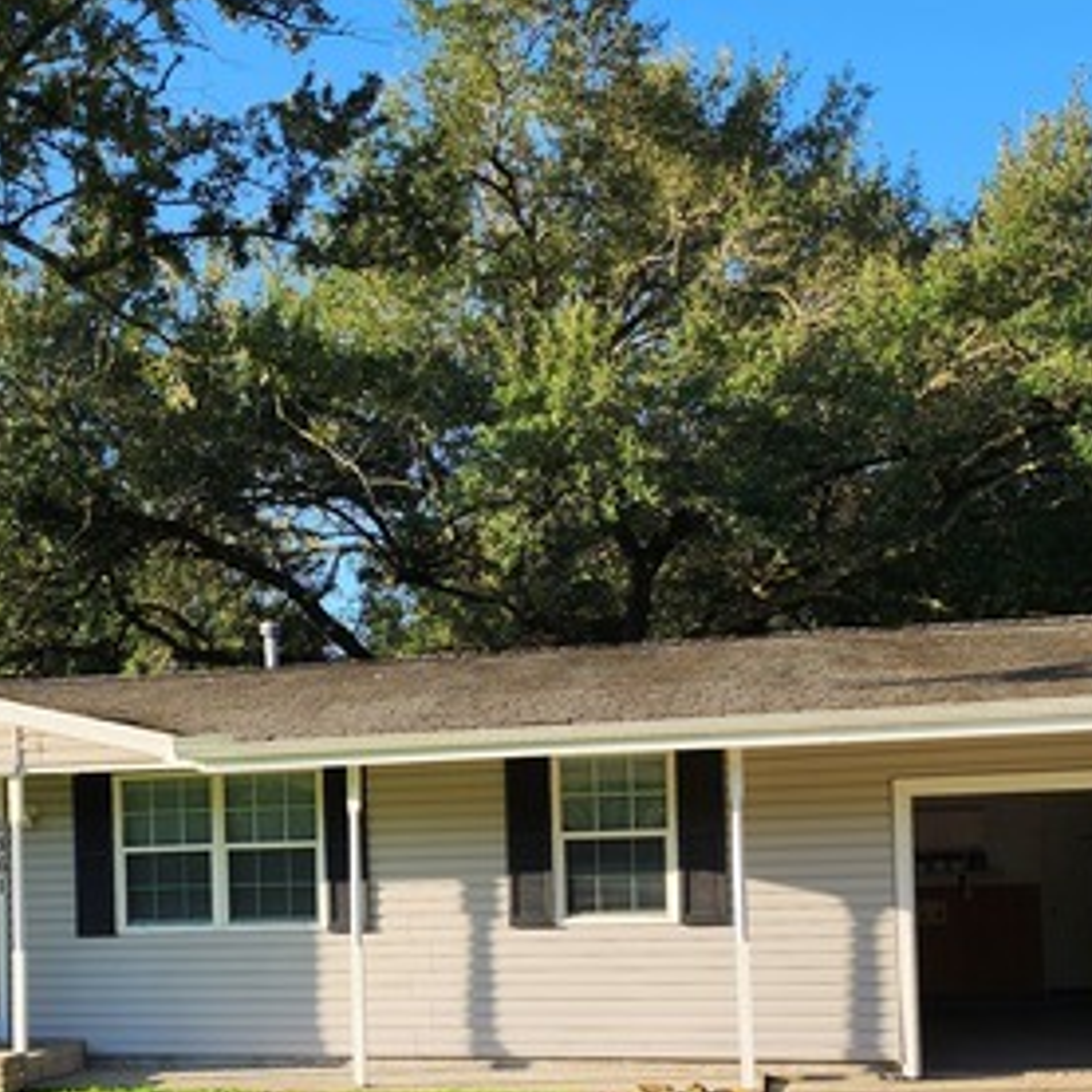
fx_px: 1749
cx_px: 306
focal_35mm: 49
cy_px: 852
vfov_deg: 33.8
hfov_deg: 34.1
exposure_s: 1/336
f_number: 1.8
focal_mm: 6.4
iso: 12
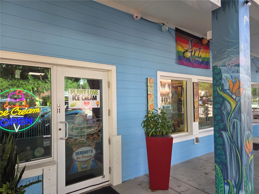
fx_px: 172
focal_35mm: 23
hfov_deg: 73.9
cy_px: 97
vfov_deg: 58.9
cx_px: 130
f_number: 1.8
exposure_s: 1/148
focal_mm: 5.4
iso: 40
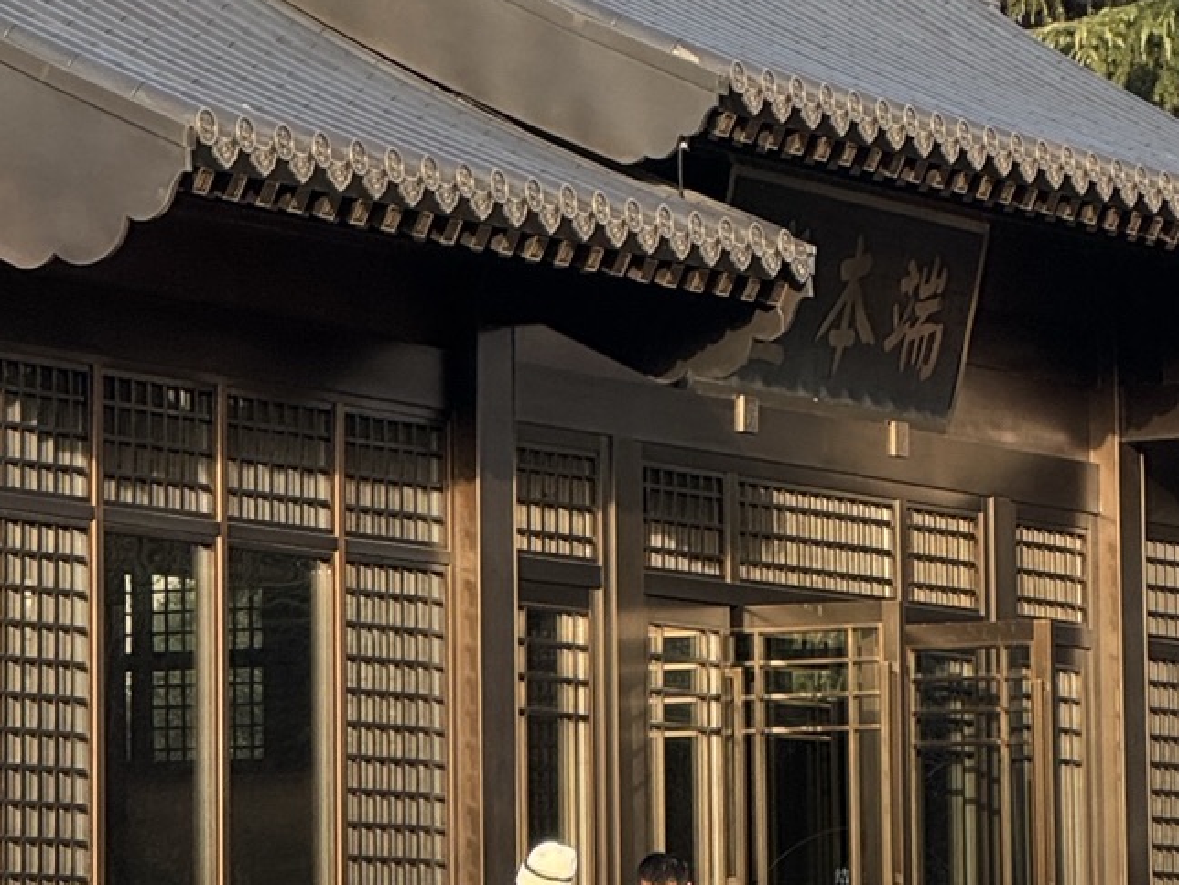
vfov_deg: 6.2
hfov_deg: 8.3
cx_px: 522
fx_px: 8140
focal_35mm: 239
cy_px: -154
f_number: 2.8
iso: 25
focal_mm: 9
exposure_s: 1/340
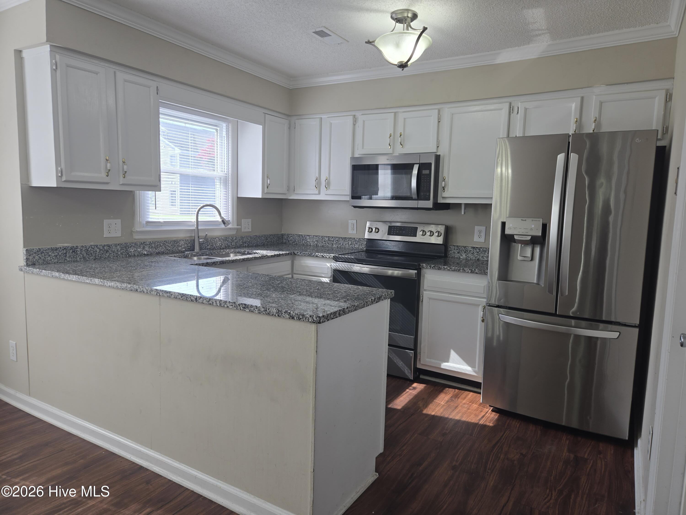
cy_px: 258
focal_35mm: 23
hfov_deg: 73.9
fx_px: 456
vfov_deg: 58.9
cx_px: 343
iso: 32
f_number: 1.8
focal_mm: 5.4
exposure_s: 1/120
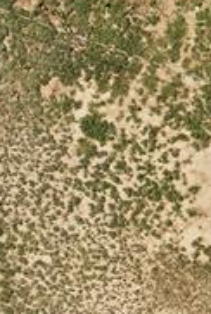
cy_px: 281
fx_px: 1226
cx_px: 476
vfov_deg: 14.5
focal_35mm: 140
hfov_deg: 9.0
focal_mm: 12.29
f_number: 2.8
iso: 110
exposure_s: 1/500
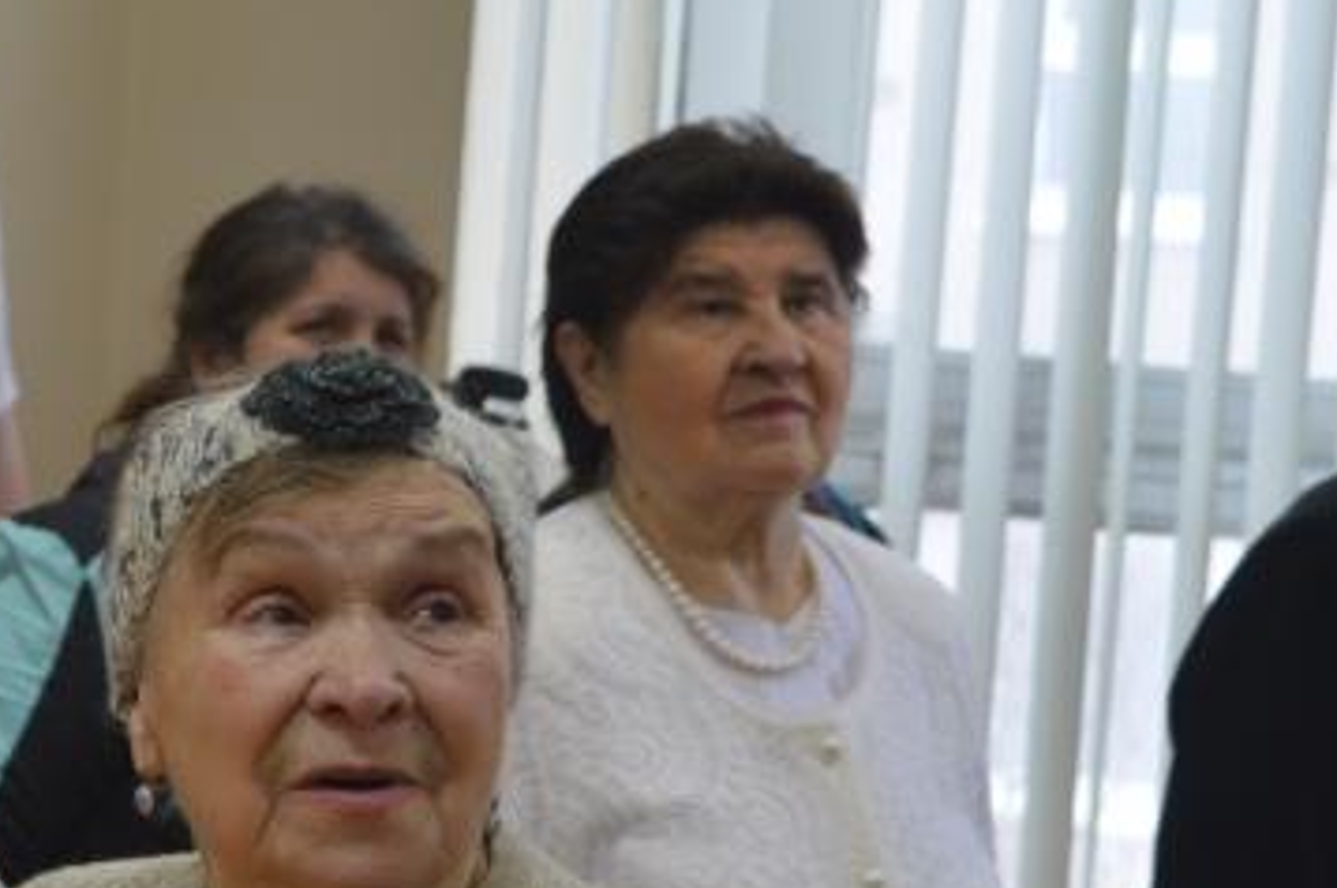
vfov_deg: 6.9
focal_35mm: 198
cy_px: 418
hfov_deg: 10.1
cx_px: -528
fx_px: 7343
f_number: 5
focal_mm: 46
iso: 400
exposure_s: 1/25
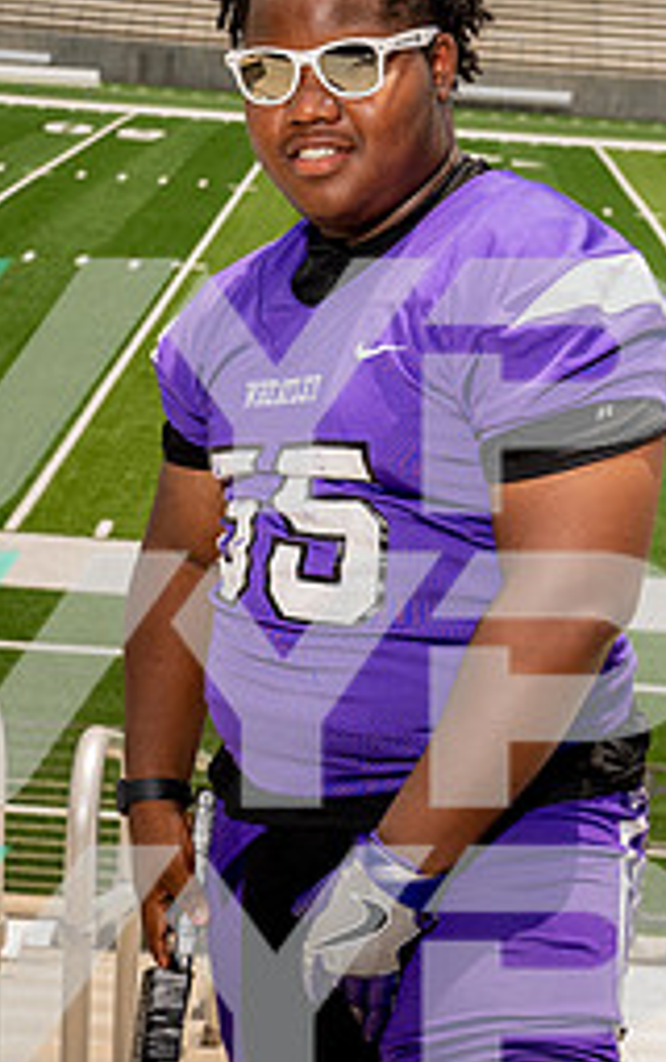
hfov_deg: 16.6
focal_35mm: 79
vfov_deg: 26.0
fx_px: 2288
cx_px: 383
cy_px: 683
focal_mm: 44
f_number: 7.1
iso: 100
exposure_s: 1/250
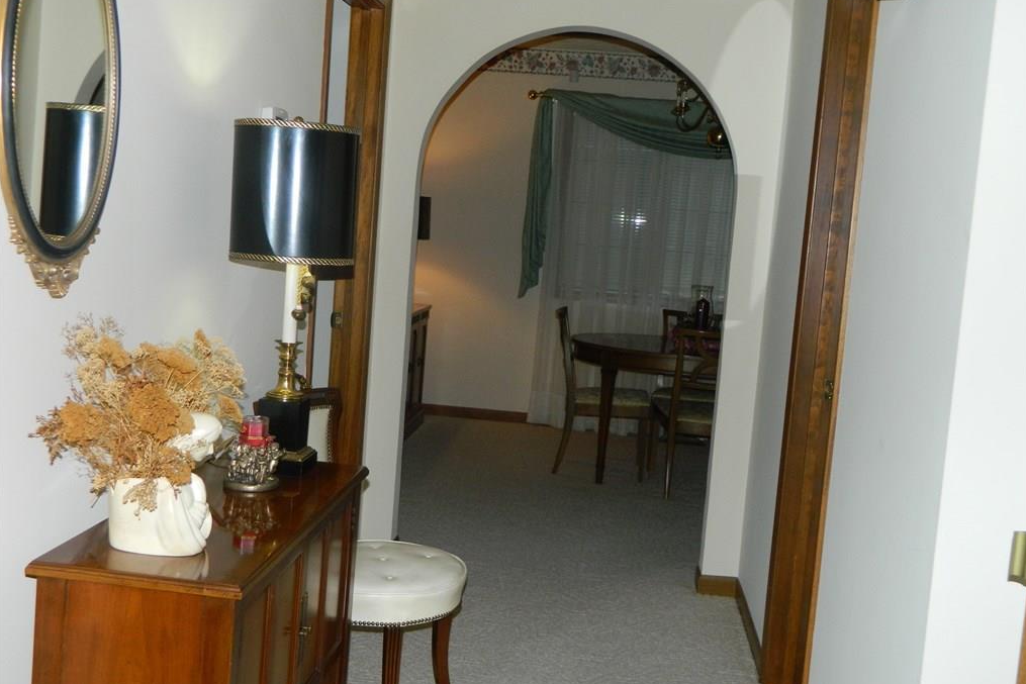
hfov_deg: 45.4
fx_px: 1226
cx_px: 514
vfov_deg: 31.2
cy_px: 359
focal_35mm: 43
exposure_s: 1/40
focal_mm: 7.3
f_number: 3.5
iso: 200
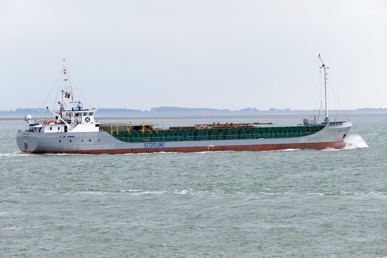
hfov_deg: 9.8
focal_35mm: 211
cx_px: 194
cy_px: 129
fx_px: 2268
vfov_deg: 6.5
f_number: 5.6
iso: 125
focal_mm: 76.94
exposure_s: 1/320
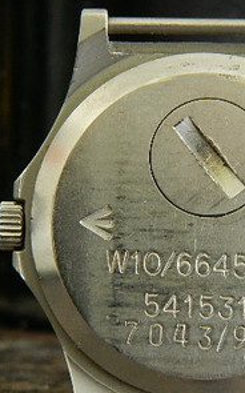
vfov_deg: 11.3
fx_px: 1979
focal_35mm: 185
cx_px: 216
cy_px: 238
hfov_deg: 7.1
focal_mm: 18.6
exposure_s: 1/15
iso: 200
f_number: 4.5
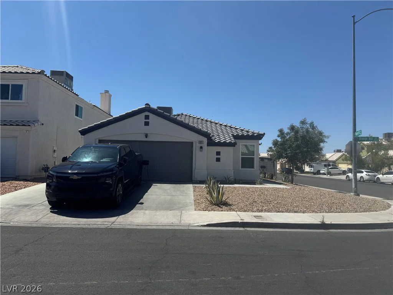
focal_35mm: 24
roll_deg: -1.6
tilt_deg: +2.2
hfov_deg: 71.6
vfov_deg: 56.8
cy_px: 148
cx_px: 196
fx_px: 272
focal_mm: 6.76
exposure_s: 1/6410
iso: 80
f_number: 1.78
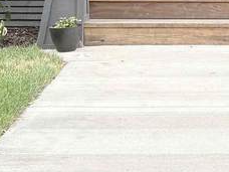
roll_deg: +0.1
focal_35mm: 146
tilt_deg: +2.2
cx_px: 285
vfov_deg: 9.8
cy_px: -93
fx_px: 966
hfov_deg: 13.1
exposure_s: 1/561
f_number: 1.6
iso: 64
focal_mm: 5.96
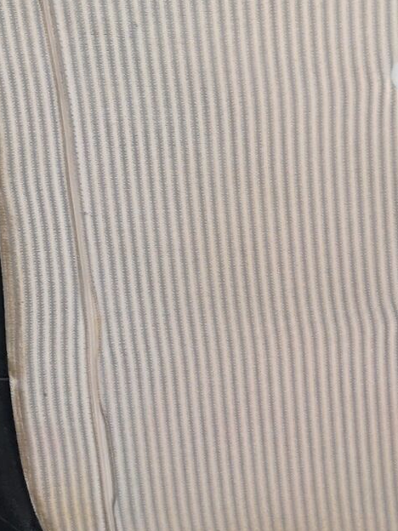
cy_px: -133
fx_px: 1671
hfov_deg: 13.3
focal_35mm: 109
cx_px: 443
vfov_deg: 17.1
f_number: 1.8
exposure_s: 1/50
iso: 160
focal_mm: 3.95
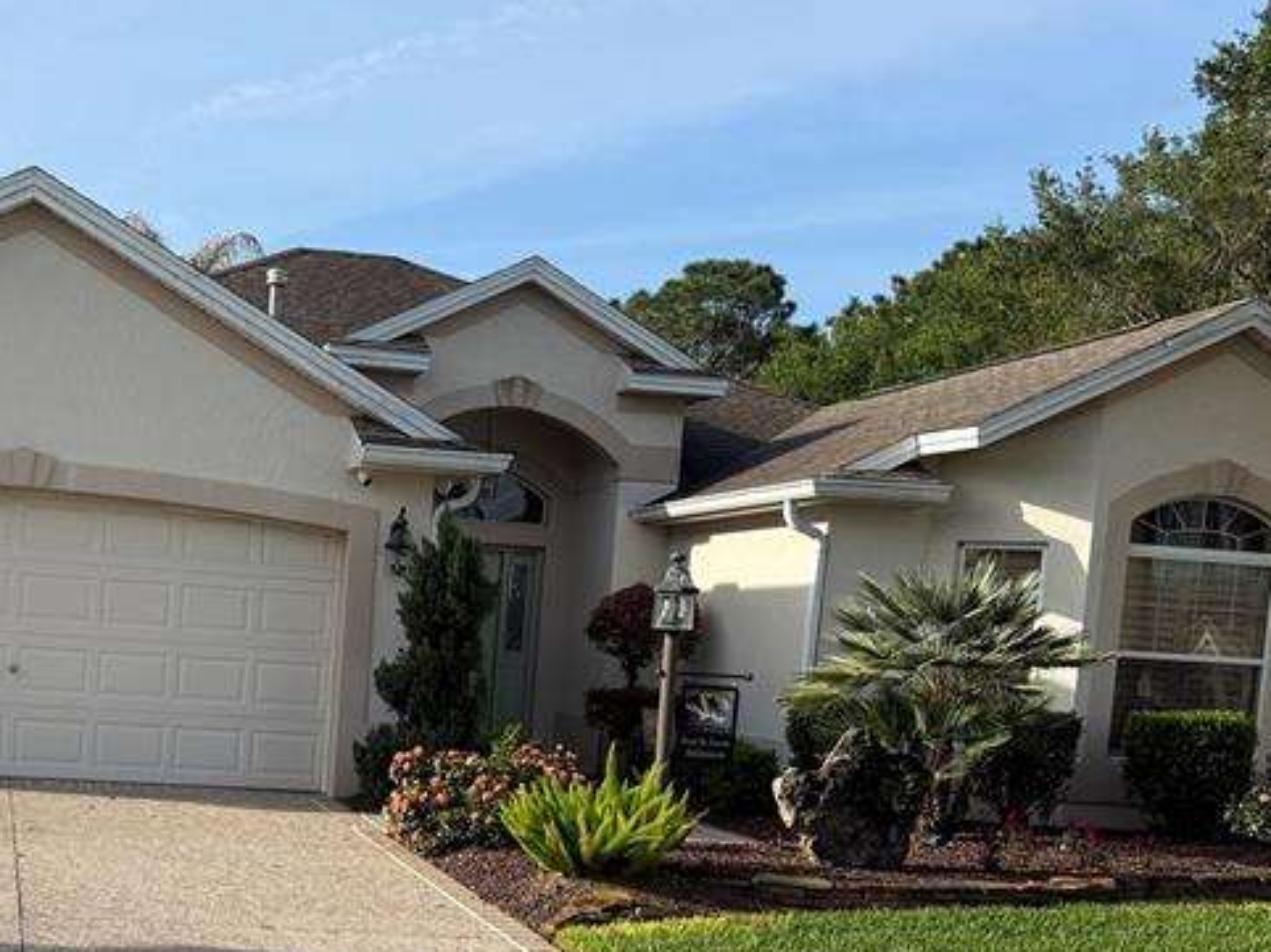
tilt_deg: -5.5
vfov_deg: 27.7
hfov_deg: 36.5
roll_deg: -3.4
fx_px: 1872
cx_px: 287
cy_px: 818
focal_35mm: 51
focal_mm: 6.76
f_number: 1.78
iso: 80
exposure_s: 1/3759
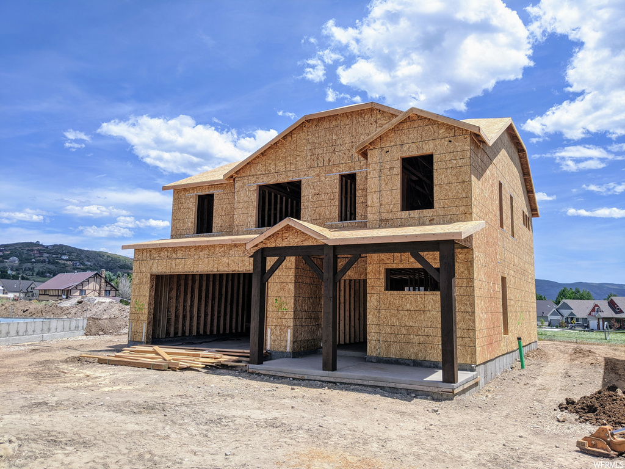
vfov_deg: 51.4
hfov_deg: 65.3
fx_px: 487
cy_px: 234
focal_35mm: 27
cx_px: 312
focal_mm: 4.44
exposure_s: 1/3356
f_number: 1.8
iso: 78
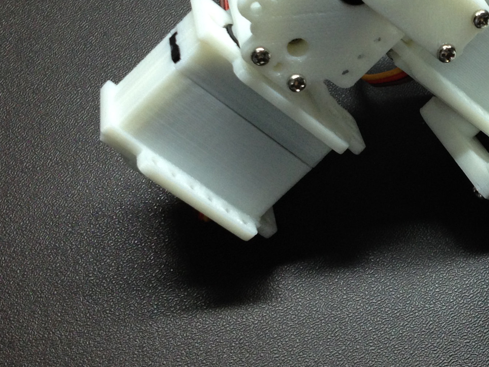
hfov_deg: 22.3
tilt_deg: -62.5
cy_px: 130
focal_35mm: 85
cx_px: 469
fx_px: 1201
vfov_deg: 17.3
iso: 80
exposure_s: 1/20
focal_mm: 4.28
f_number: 2.4
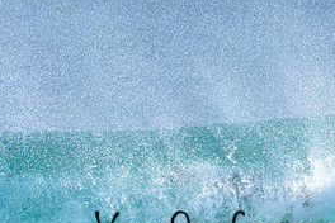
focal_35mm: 2201
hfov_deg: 0.9
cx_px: 226
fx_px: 20480
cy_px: 220
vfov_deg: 0.6
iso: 2000
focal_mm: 1000
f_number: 11
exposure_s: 1/2000
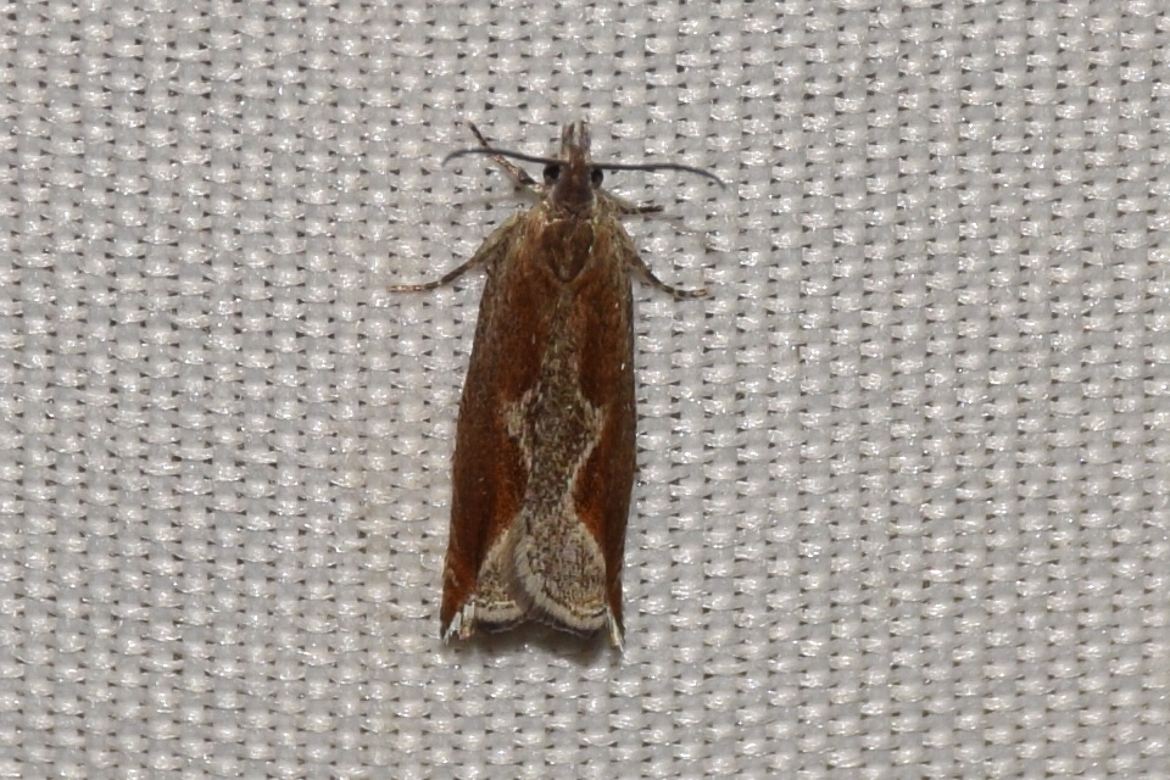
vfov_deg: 6.5
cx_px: 585
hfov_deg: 9.8
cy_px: 390
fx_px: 6824
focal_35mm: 210
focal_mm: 140
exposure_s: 1/160
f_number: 10
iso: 125
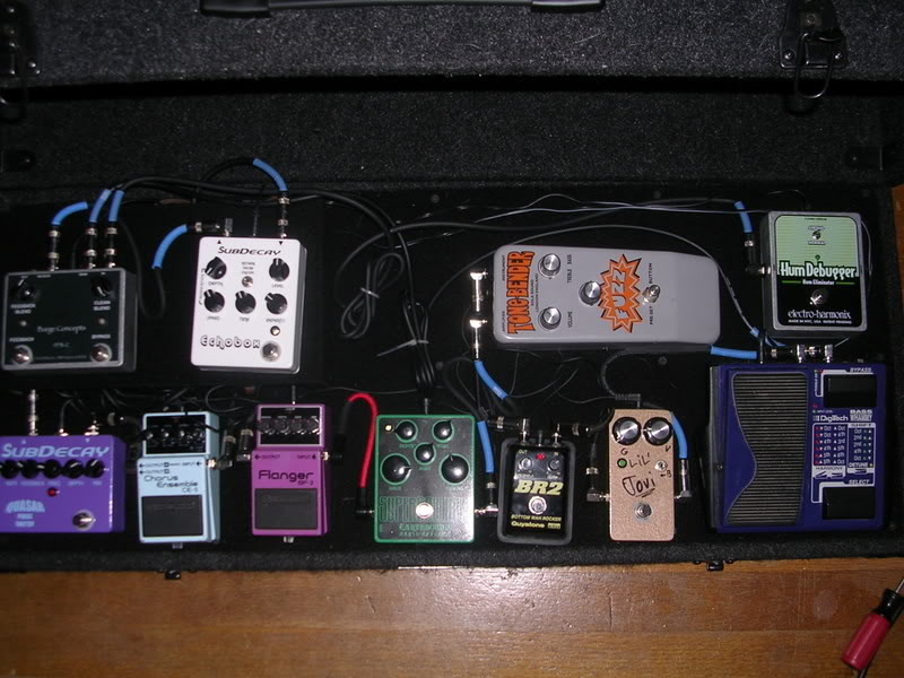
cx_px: 452
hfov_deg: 49.0
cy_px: 339
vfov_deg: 37.7
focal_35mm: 38
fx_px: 992
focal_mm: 5.8
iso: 50
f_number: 2.8
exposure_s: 1/60.1
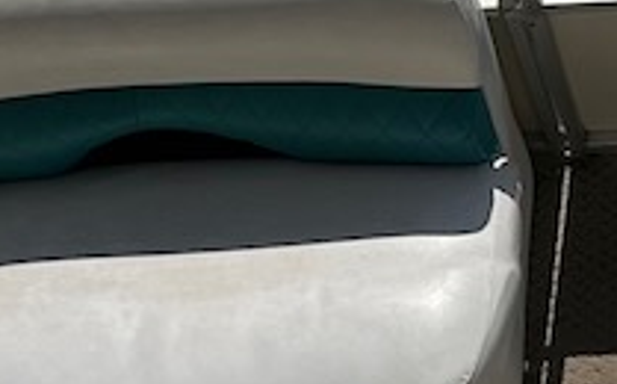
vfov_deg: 8.4
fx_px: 2620
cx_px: 726
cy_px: 281
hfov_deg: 13.1
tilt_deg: -61.1
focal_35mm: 156
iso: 80
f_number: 1.78
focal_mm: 6.86
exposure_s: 1/13699
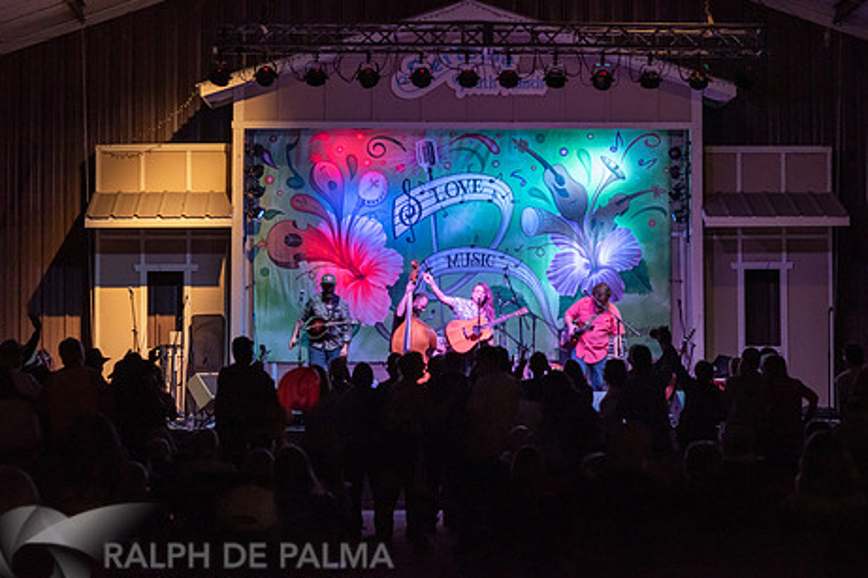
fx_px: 2579
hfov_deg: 19.1
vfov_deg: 12.8
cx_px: 522
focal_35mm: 107
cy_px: 259
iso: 2000
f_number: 4.5
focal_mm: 85
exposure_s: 1/160
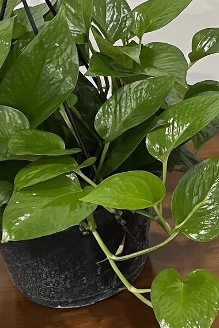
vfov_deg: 21.3
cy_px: 82
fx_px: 866
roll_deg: -0.9
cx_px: 376
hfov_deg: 13.2
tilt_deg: -27.9
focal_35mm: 95
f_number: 1.6
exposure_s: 1/60
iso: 125
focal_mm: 5.1
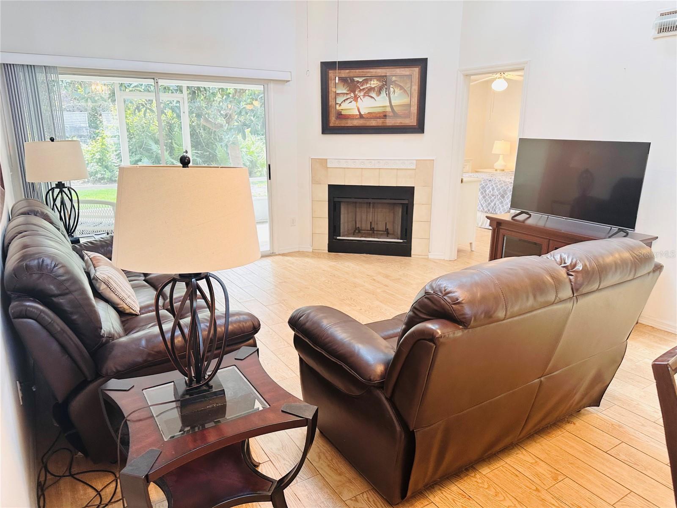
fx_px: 469
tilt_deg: -14.8
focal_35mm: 24
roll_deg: -1.1
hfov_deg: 71.6
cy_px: 254
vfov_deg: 56.8
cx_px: 338
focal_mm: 6.86
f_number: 1.78
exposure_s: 1/60
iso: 125
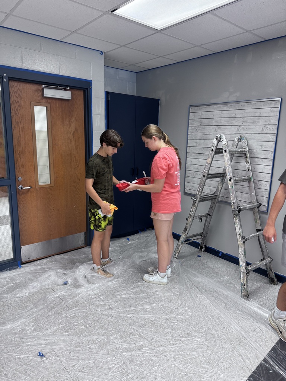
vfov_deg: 71.6
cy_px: 190
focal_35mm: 24
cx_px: 143
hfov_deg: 56.8
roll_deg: -1.3
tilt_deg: -11.8
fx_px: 264
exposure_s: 1/60
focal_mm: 6.76
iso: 125
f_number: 1.78
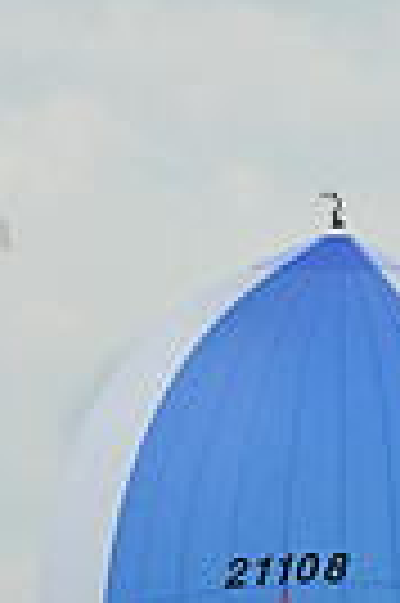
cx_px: 245
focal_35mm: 736
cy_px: 886
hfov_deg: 1.9
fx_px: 12298
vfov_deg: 2.8
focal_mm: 170
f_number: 7.1
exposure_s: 1/3200
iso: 320
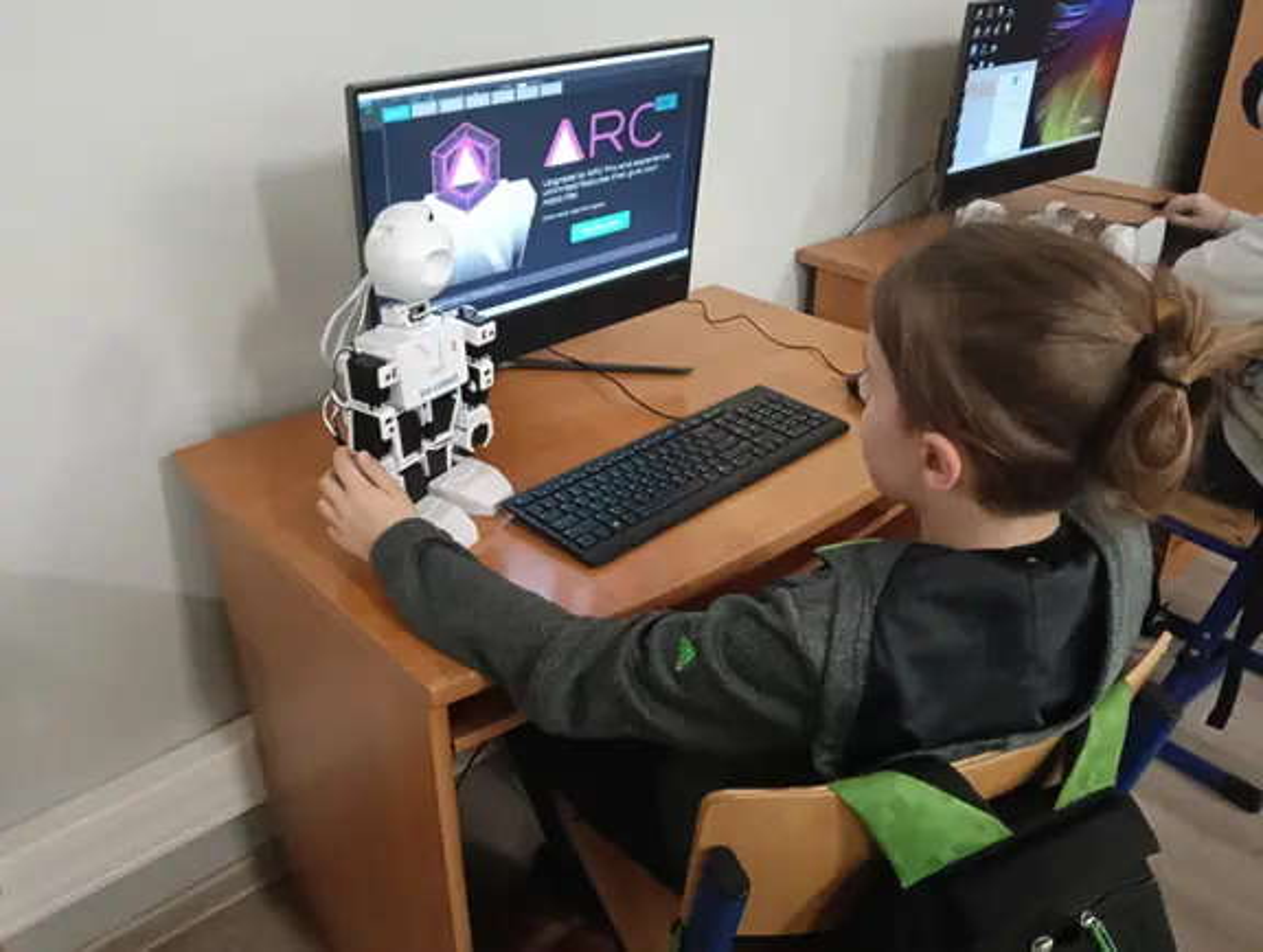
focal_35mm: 27
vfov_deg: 51.5
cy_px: 476
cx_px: 632
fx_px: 987
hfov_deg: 65.2
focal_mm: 3.98
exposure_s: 1/33.3
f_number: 1.8
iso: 800
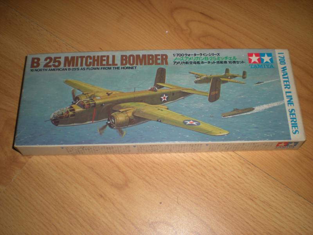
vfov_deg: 37.7
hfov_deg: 49.0
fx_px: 344
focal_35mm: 38
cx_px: 156
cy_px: 118
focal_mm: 6.3
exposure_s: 1/60
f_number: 3.1
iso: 64
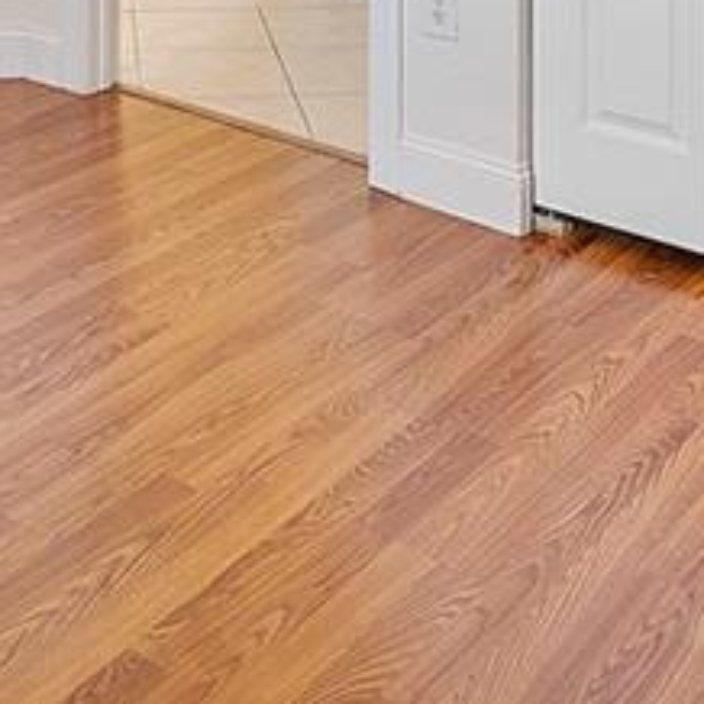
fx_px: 1381
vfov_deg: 22.6
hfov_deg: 28.3
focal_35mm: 60
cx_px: 200
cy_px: -392
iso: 160
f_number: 11
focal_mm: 10
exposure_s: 1/4
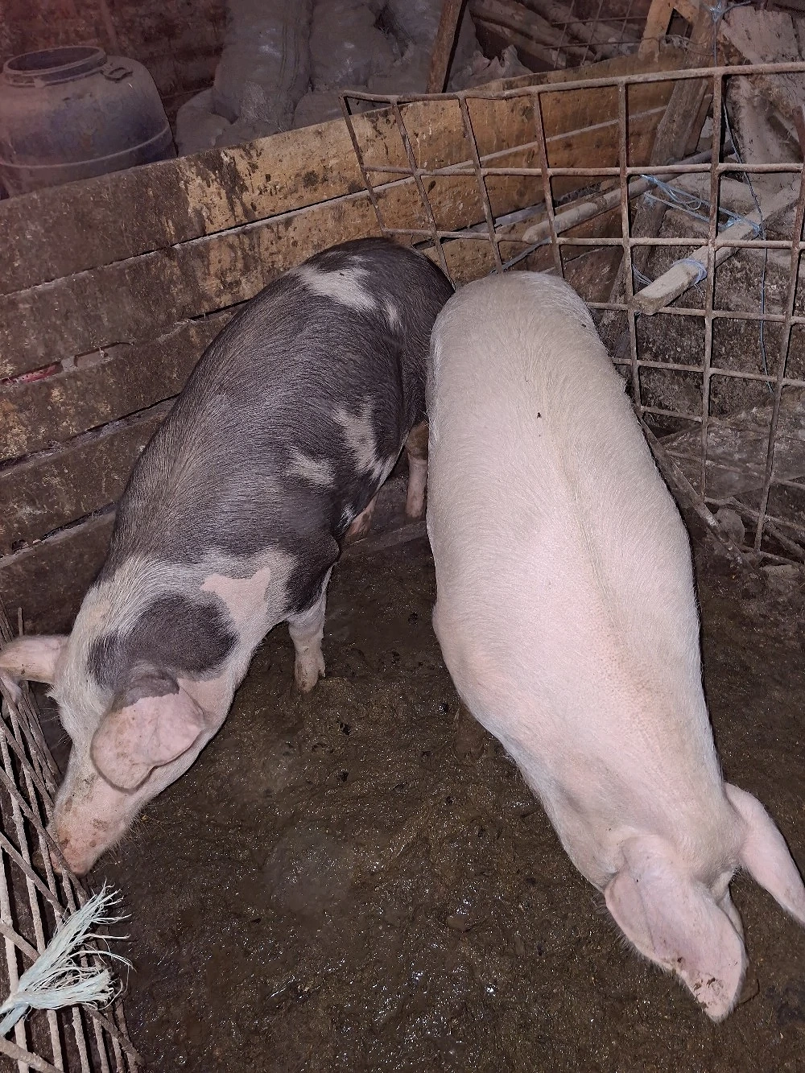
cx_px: 402
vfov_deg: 73.9
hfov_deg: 58.9
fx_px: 713
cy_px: 536
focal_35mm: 23
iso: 320
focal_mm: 5.54
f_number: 1.8
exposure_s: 1/25
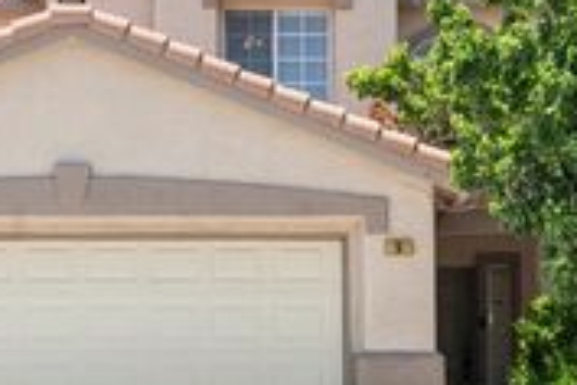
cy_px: 292
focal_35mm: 99
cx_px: 274
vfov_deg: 13.8
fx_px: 1587
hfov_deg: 20.6
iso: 200
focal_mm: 35
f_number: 9
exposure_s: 1/125
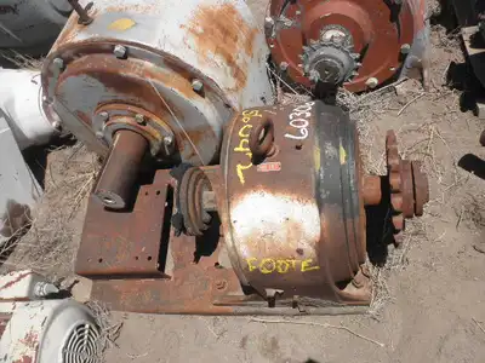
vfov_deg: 40.7
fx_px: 490
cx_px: 242
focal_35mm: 35
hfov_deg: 52.6
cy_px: 182
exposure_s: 1/160
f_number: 9.1
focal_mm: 6.1
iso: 64
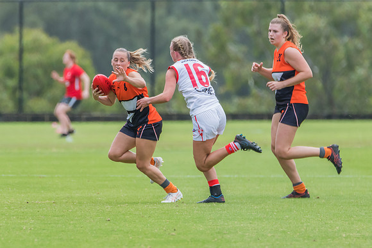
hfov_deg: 2.1
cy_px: 196
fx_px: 10156
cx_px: 152
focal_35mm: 983
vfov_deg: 1.4
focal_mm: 600
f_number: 7.1
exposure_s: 1/1600
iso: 800
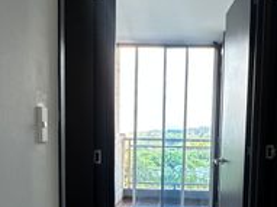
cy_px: 171
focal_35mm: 49
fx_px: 392
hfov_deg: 38.7
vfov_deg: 28.9
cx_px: 169
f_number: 2.2
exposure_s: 1/120
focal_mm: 2.22
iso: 64
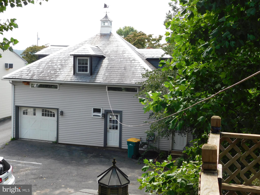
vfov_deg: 32.2
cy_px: 98
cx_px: 130
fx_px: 338
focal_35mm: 45
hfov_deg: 42.1
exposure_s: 1/400
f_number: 3.7
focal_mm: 8
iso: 125
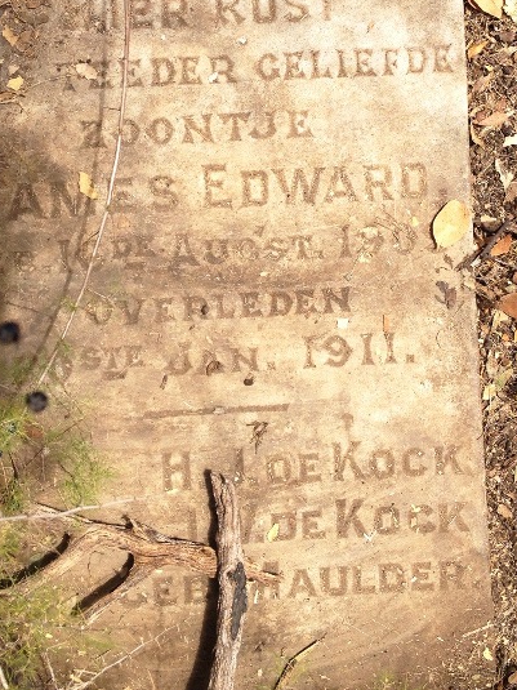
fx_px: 1275
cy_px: 206
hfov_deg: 22.9
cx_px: 269
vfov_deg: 30.0
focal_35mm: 64
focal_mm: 4.28
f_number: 2.4
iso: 50
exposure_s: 1/789
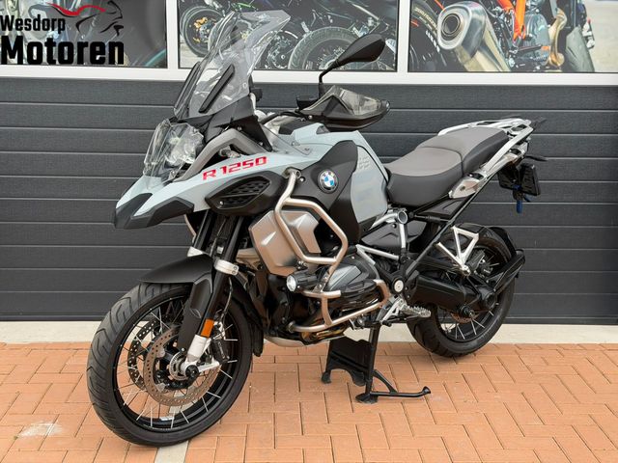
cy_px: 232
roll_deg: -0.8
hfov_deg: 39.7
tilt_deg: -9.9
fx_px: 857
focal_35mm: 48
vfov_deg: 30.3
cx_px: 309
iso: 64
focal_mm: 6.76
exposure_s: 1/675
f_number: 1.78
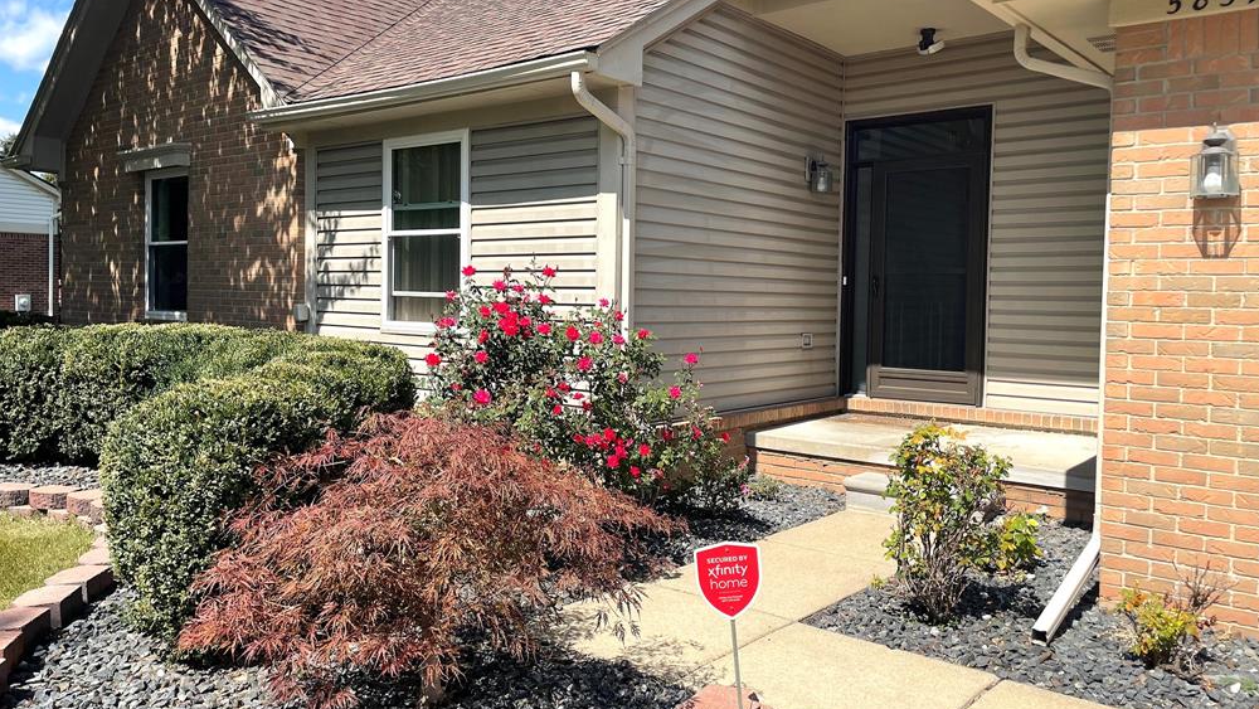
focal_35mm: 29
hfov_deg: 66.1
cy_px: 322
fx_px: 968
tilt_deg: -1.8
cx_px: 623
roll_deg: -0.6
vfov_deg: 40.2
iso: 32
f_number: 1.6
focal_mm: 4.2
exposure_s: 1/2398
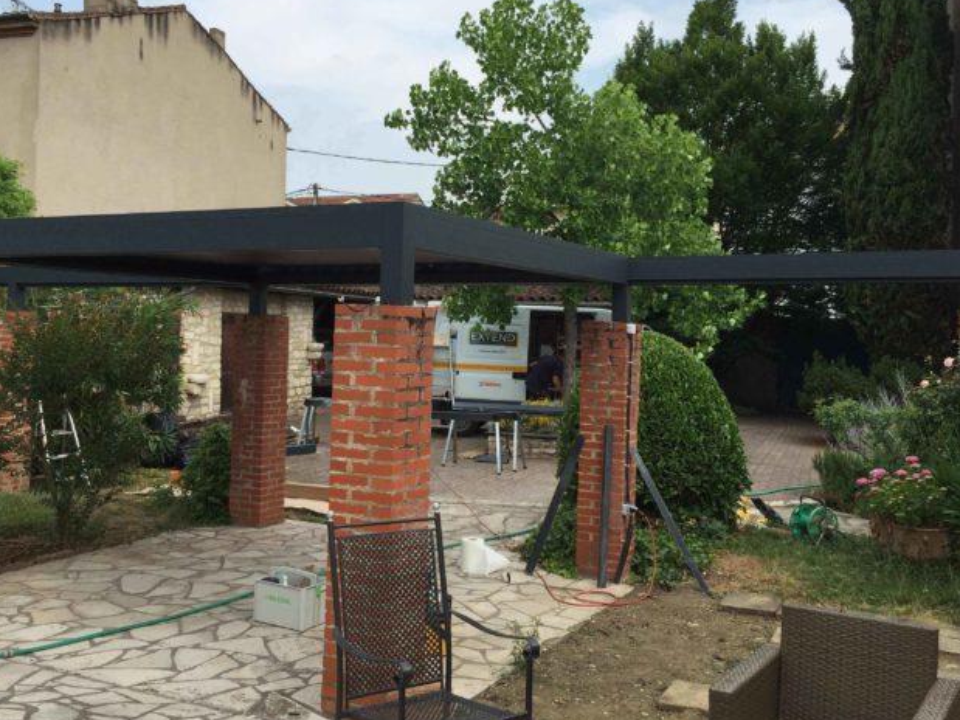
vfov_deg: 39.5
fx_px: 998
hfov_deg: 51.4
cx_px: 465
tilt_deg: +1.8
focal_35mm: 36
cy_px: 306
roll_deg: -1.2
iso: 32
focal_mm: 4.15
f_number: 2.2
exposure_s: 1/1883
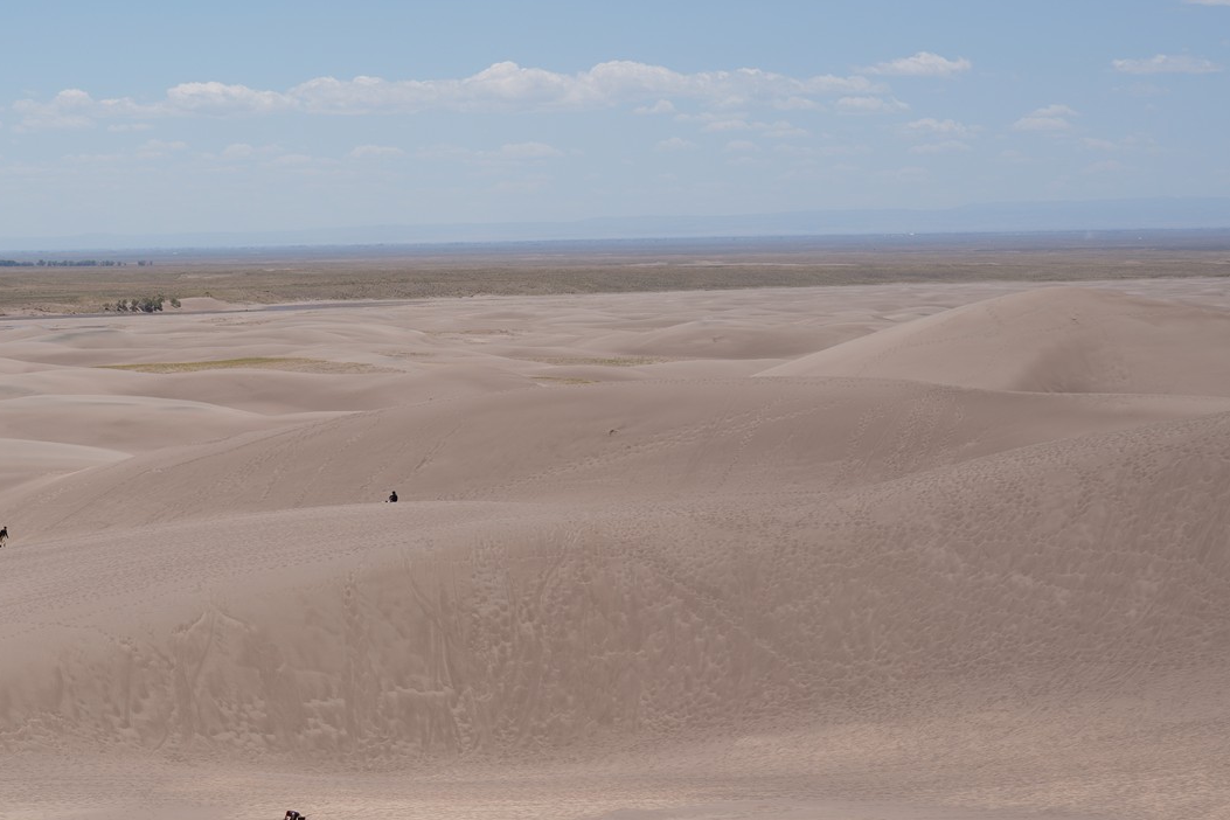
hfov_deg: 21.0
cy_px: 581
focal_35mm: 95
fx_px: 3246
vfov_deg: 14.4
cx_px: 145
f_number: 13
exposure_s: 1/160
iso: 80
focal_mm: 50
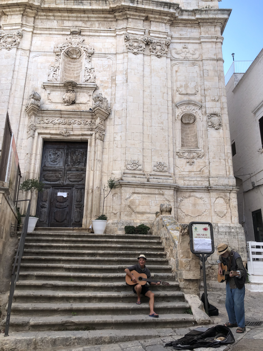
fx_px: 284
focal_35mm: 28
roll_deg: +0.0
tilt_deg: +17.0
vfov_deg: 63.4
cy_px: 176
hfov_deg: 49.7
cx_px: 132
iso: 20
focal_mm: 4
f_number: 1.8
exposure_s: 1/437
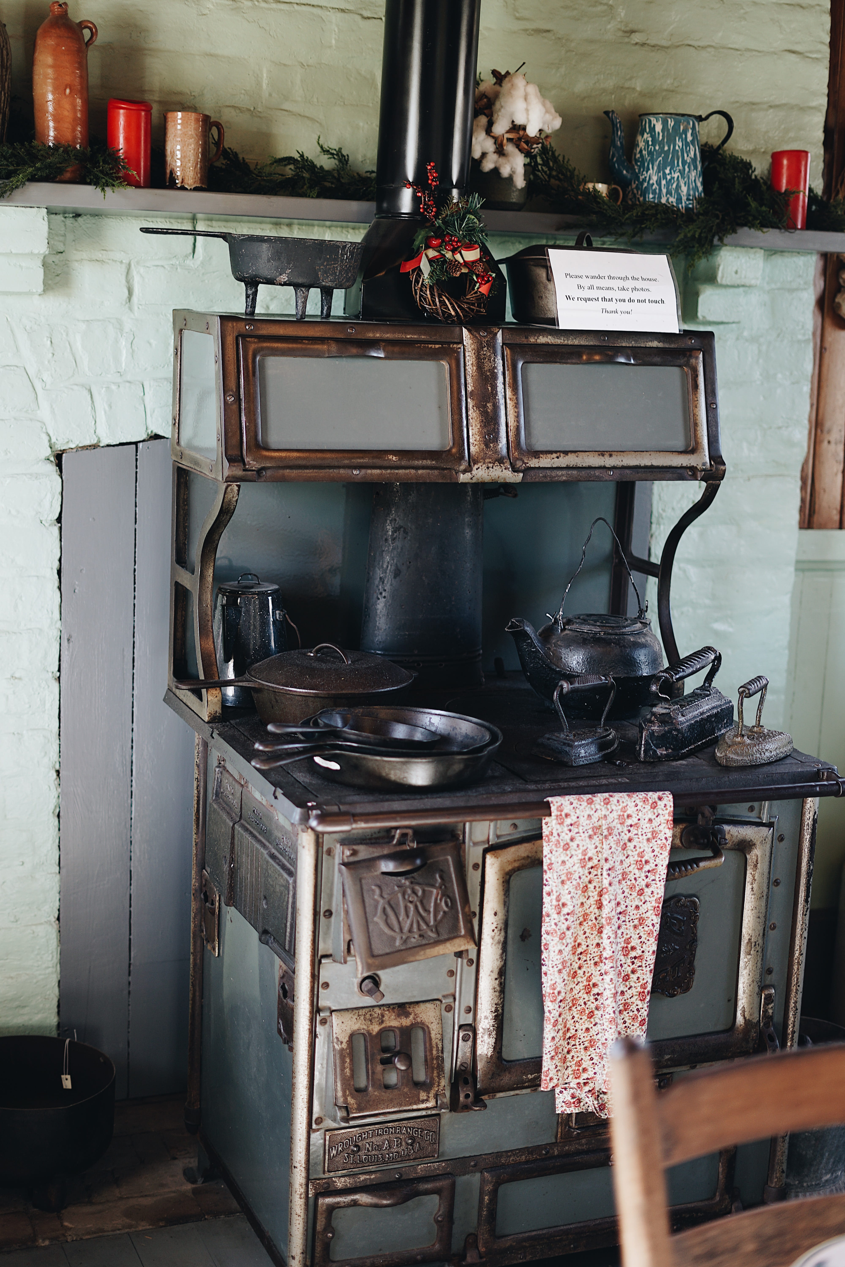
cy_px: 634
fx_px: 1760
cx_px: 422
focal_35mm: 50
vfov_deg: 39.6
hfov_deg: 27.0
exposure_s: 1/50
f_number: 1.8
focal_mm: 50
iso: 125
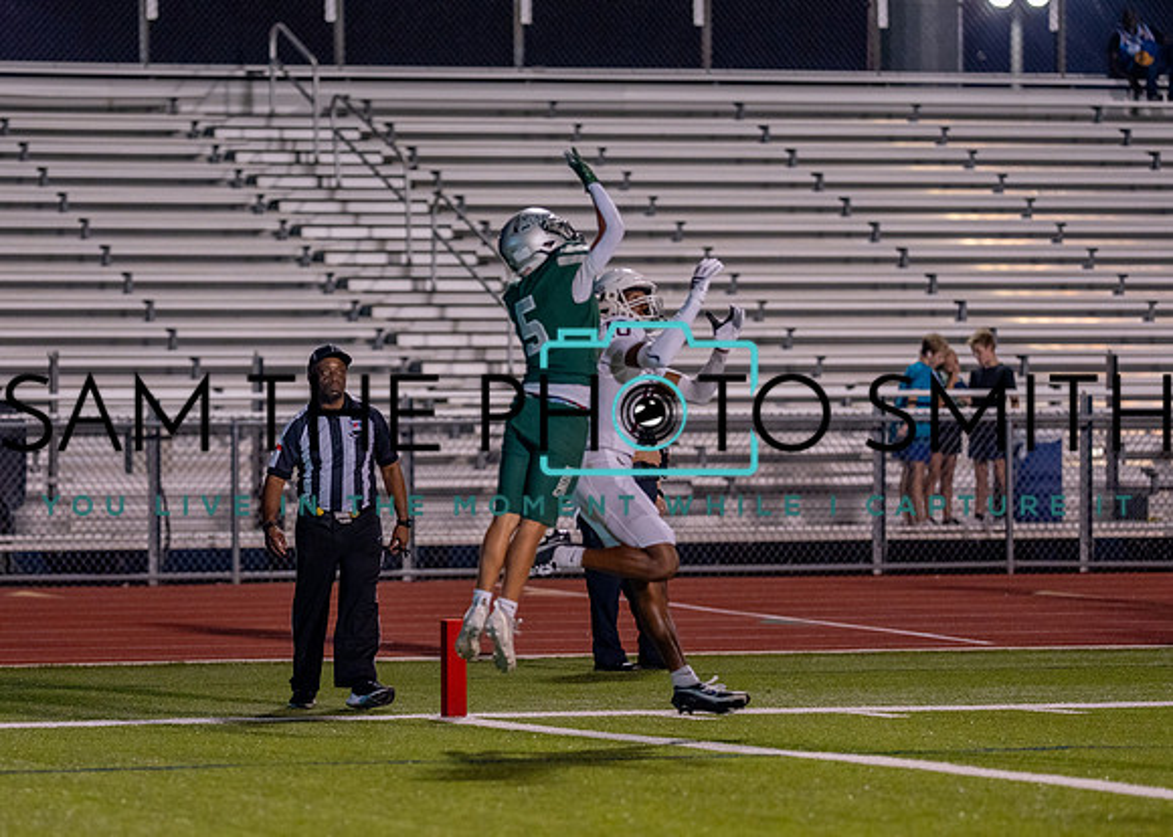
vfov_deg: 7.1
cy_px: 480
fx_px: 6718
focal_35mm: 202
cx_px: 372
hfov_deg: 10.0
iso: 1600
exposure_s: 1/1000
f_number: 1.8
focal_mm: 135
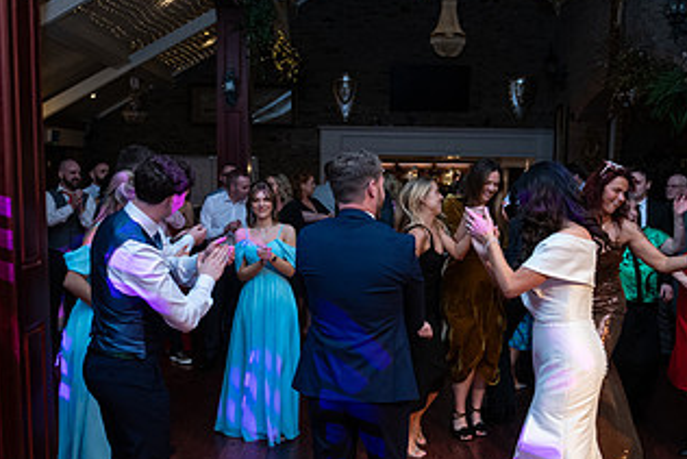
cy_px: 301
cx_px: 348
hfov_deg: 44.5
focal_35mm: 44
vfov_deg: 30.3
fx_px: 840
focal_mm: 24
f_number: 3.5
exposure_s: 1/160
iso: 640
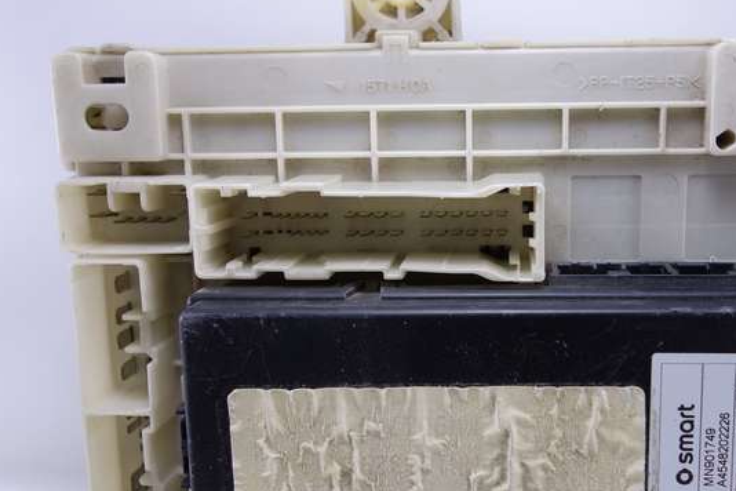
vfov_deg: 31.2
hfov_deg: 45.0
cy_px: 277
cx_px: 470
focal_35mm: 43
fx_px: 879
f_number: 2.5
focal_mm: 10.4
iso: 125
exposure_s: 1/100
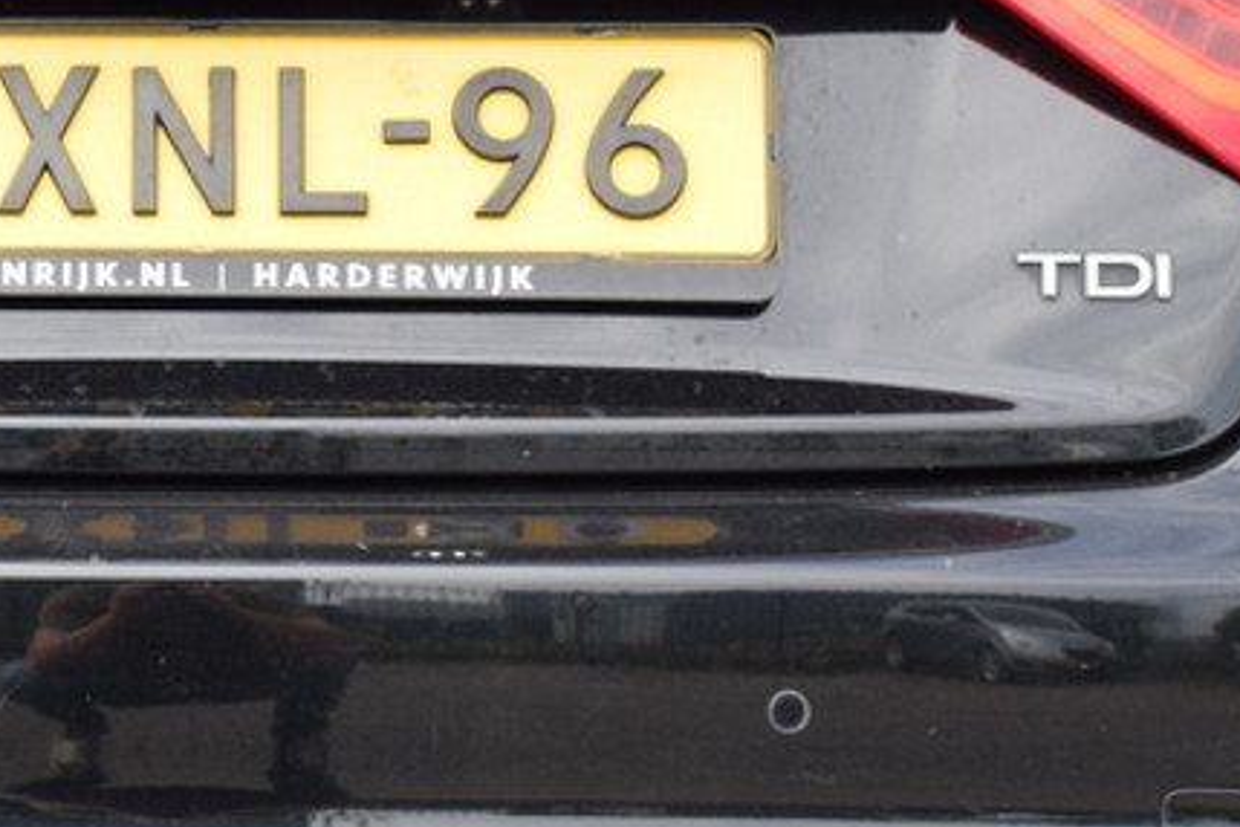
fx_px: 6062
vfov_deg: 7.8
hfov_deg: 11.6
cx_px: 197
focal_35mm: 176
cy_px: 369
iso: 400
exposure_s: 1/200
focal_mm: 36
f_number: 7.1
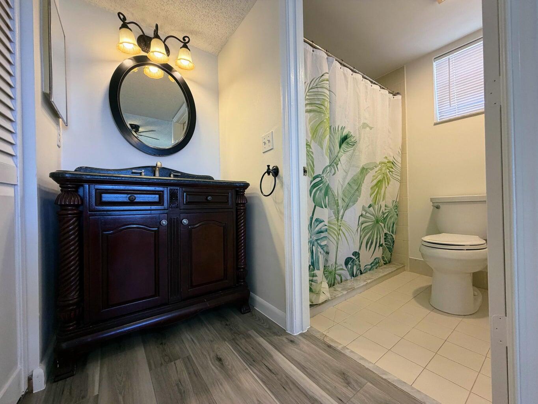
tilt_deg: +0.4
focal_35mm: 14
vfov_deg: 85.7
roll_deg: +2.2
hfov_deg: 102.1
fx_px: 218
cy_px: 202
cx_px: 269
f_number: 2.2
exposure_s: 1/121
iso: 250
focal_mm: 2.22
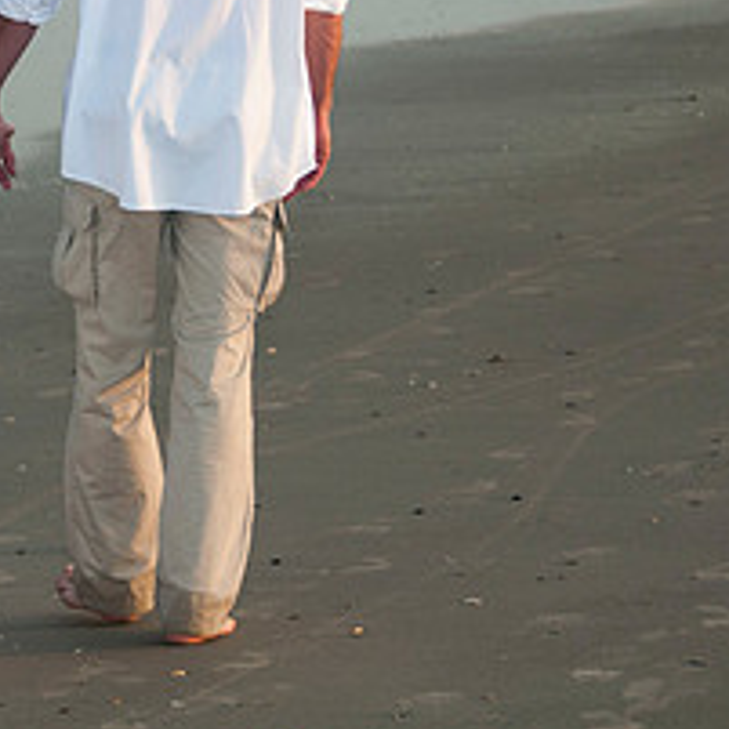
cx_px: -152
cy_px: 60
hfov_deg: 6.5
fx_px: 6362
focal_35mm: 267
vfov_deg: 6.5
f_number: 5.6
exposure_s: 1/250
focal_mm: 70
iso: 100
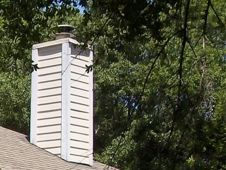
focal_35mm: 154
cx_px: -172
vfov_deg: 9.5
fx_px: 1006
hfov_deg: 11.9
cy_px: 227
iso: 80
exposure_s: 1/160
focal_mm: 6.5
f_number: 8
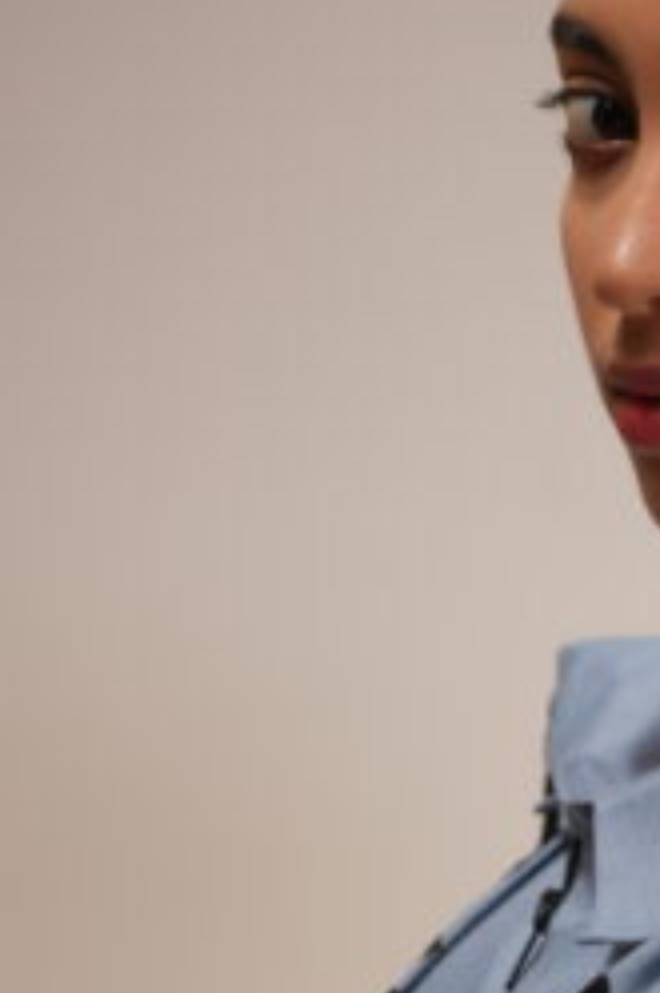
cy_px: 1301
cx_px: 600
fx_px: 3497
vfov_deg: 15.4
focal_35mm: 127
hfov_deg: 10.7
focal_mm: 35
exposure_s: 1/125
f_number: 4.5
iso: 50
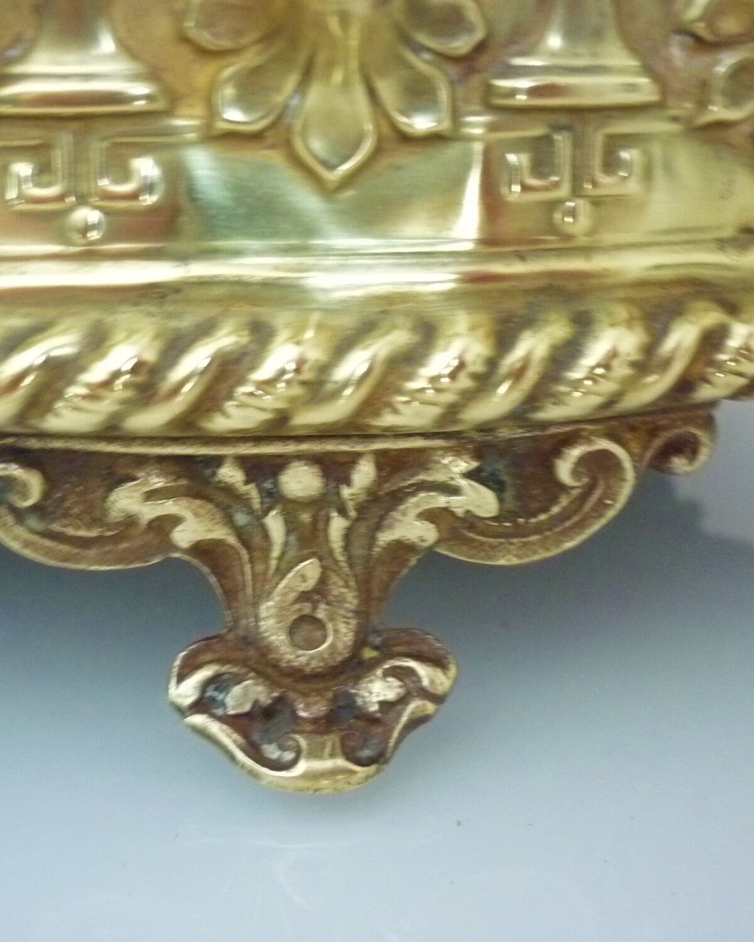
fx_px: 1227
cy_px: 461
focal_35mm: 44
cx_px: 292
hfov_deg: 34.0
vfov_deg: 42.0
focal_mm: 5.5
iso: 400
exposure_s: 1/20
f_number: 2.8
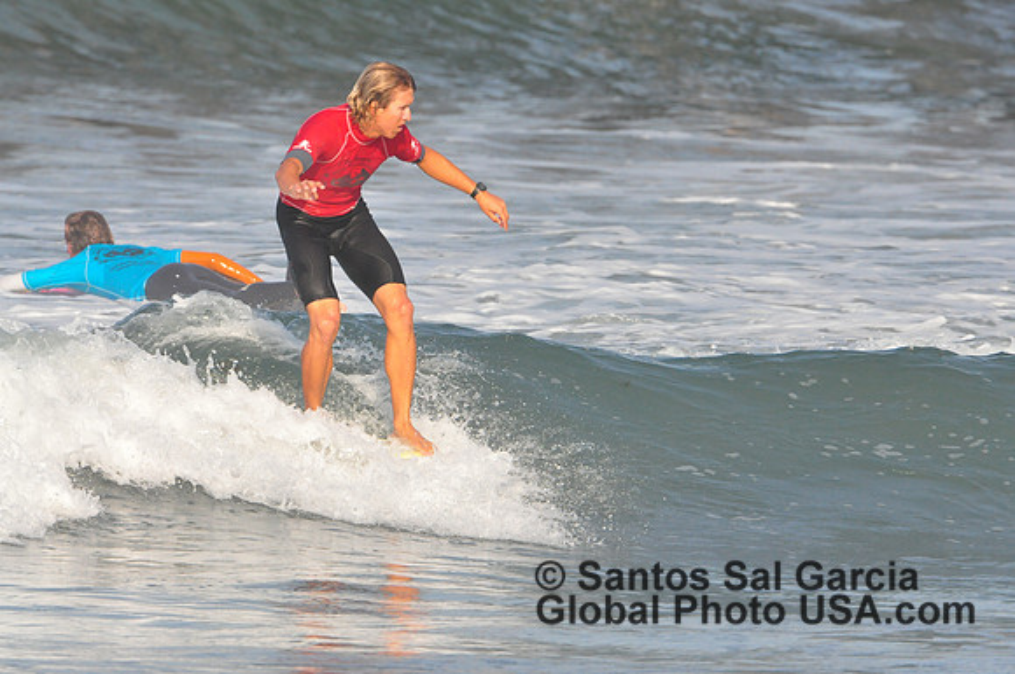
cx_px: 508
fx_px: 23228
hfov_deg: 2.5
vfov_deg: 1.7
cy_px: 337
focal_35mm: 825
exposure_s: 1/1250
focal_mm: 550
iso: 1250
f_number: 11
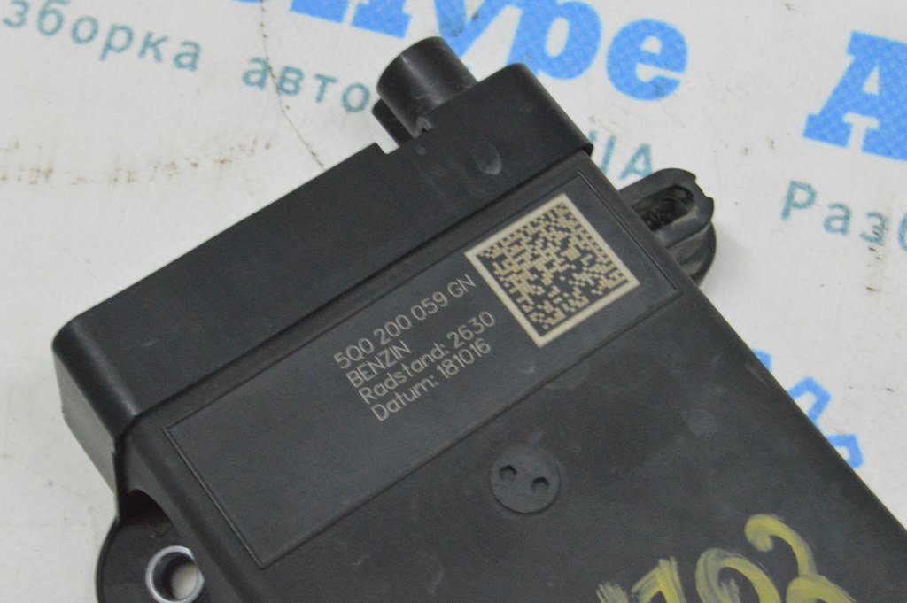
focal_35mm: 82
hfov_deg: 24.6
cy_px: 302
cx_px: 454
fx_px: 2077
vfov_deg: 16.5
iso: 6400
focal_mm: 55
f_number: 20
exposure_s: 1/15
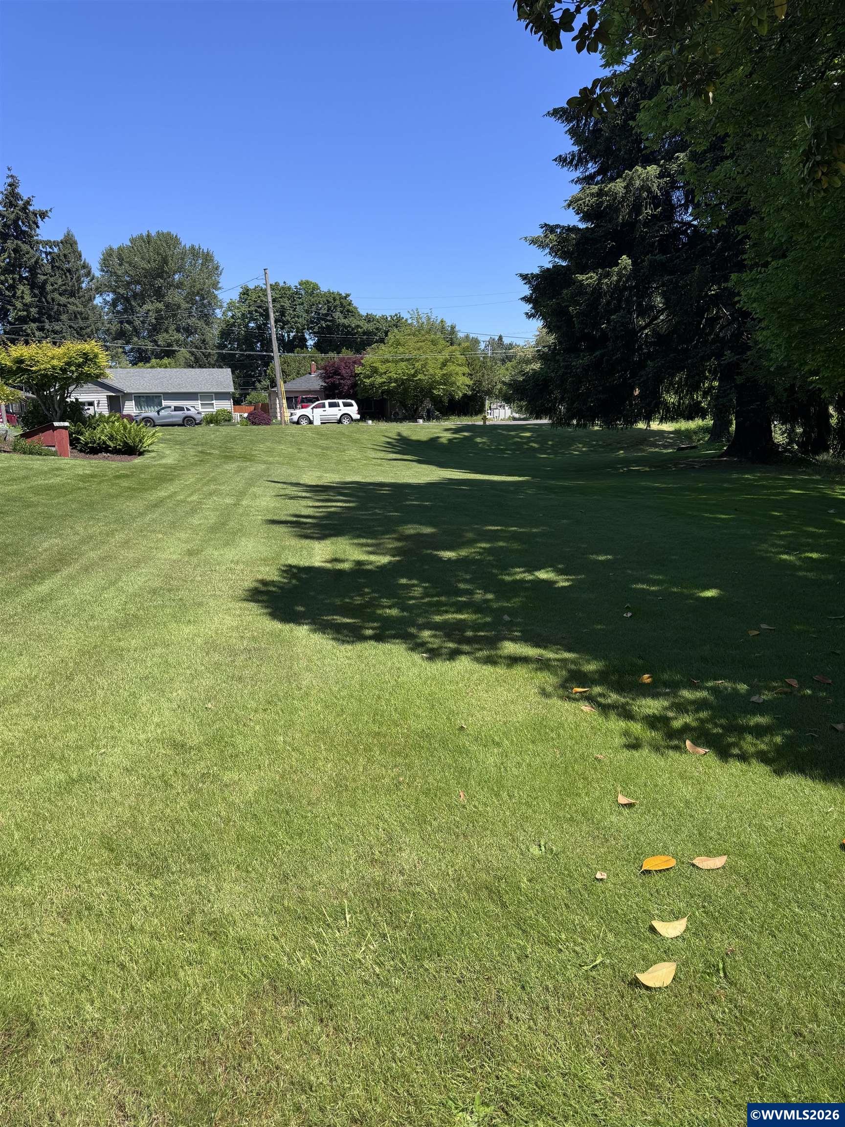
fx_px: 781
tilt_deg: -11.5
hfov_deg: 56.8
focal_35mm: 24
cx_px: 422
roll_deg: +0.7
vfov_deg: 71.6
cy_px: 564
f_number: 1.78
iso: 80
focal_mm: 6.76
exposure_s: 1/2959
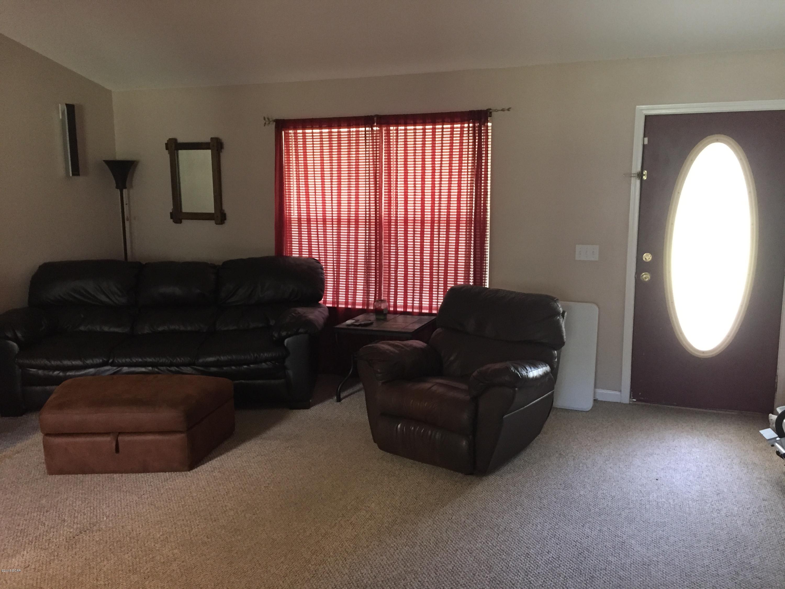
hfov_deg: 61.7
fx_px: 658
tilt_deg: -9.2
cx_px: 392
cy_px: 294
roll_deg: -0.2
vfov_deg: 48.2
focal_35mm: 29
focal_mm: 4.15
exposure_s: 1/17
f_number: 2.2
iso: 250
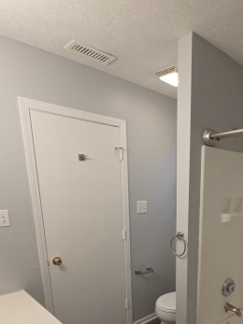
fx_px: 234
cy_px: 245
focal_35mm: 25
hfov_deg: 52.1
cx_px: 187
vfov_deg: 65.0
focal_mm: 2.2
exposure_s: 1/120
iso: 200
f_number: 2.2
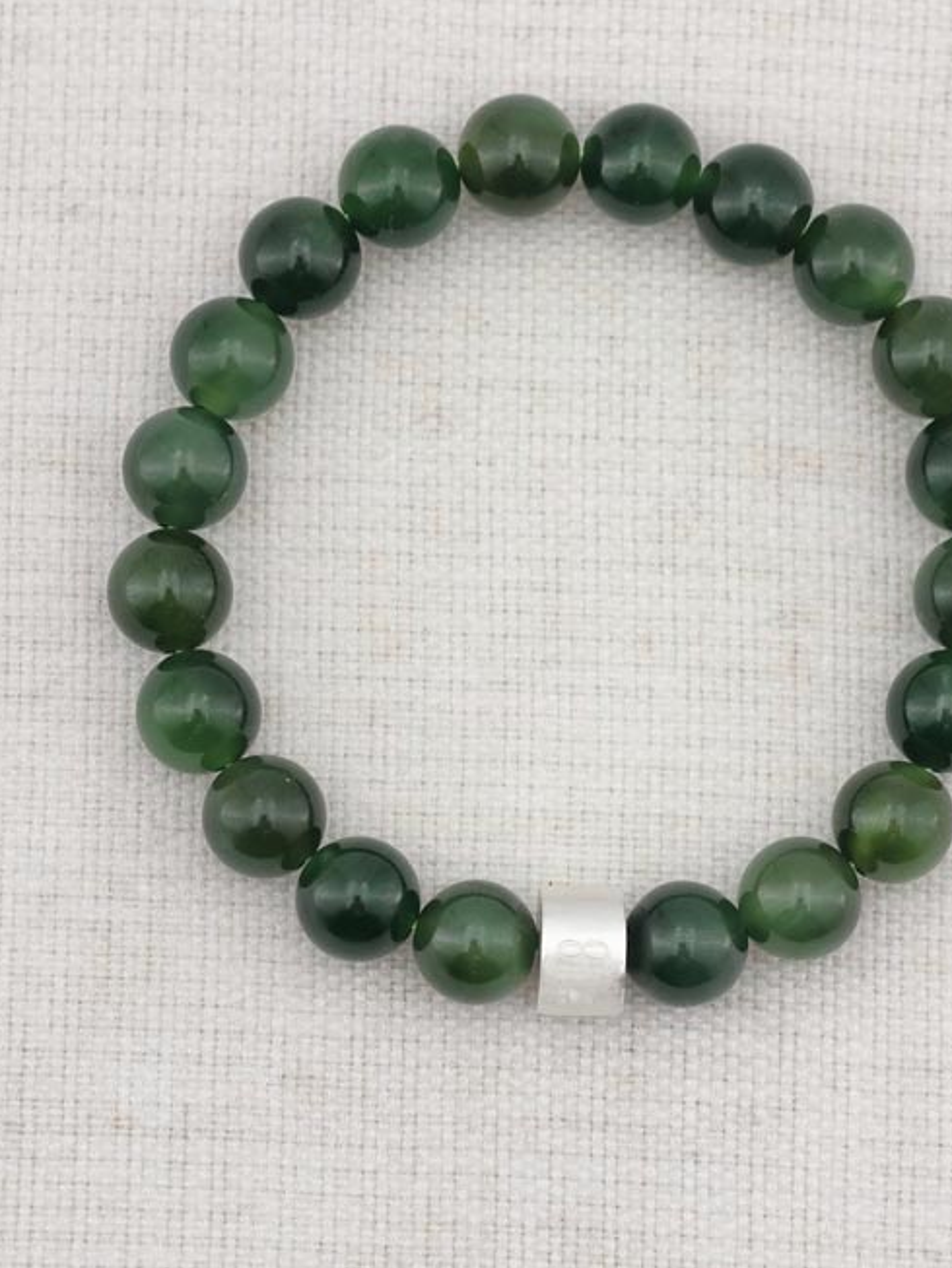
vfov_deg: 15.8
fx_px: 4582
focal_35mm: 125
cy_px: 569
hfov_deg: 11.9
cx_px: 593
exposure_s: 1/130
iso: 50
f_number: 16
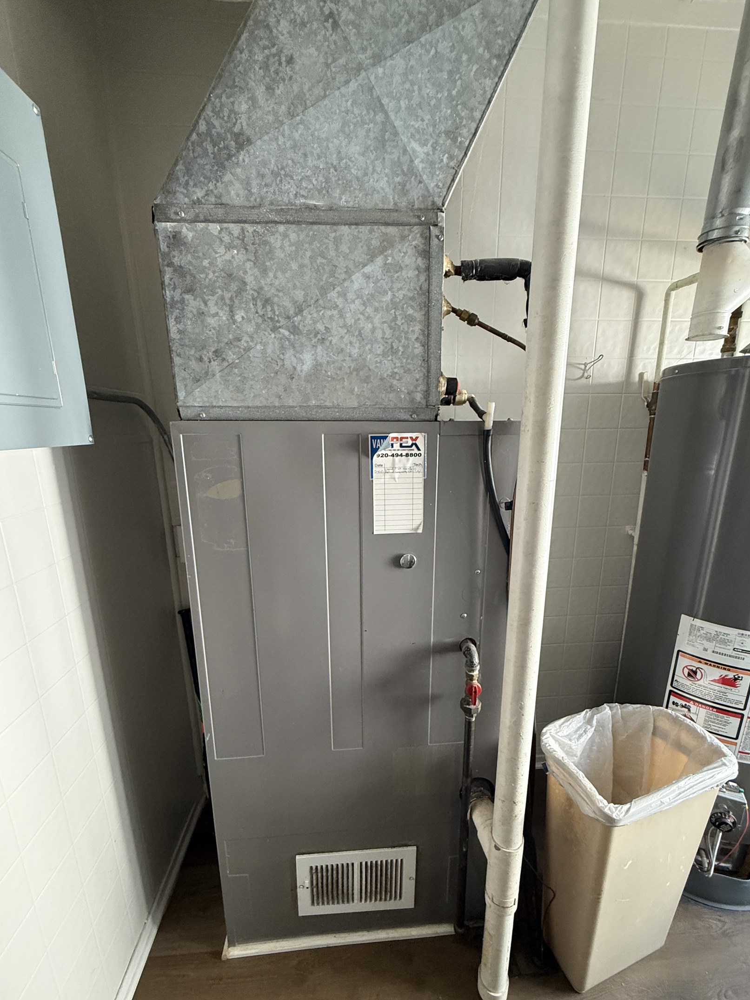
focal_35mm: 15
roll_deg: +0.7
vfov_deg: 98.0
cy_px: 532
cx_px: 379
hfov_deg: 81.8
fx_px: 433
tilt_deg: -12.6
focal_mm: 2.22
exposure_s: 1/60
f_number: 2.2
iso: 400
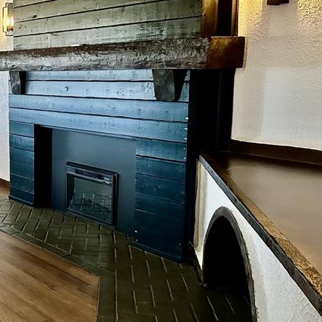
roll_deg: +1.8
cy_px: 157
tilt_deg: -9.8
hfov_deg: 30.8
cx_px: -35
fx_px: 516
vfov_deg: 34.7
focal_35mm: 49
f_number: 1.78
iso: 640
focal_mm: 6.86
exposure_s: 1/60
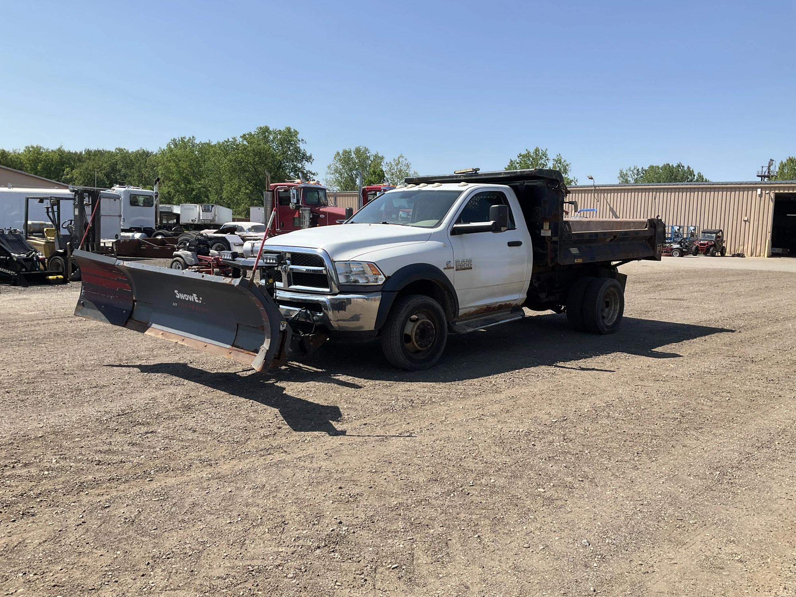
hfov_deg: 61.7
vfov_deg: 48.2
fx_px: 667
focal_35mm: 29
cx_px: 398
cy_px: 298
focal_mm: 3
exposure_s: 1/1912
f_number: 1.8
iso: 25
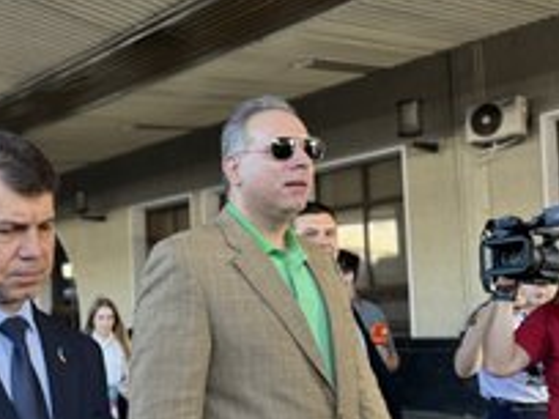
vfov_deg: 30.6
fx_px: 759
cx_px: 110
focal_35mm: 47
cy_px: 285
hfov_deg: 38.8
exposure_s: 1/121
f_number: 1.78
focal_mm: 6.76
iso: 80
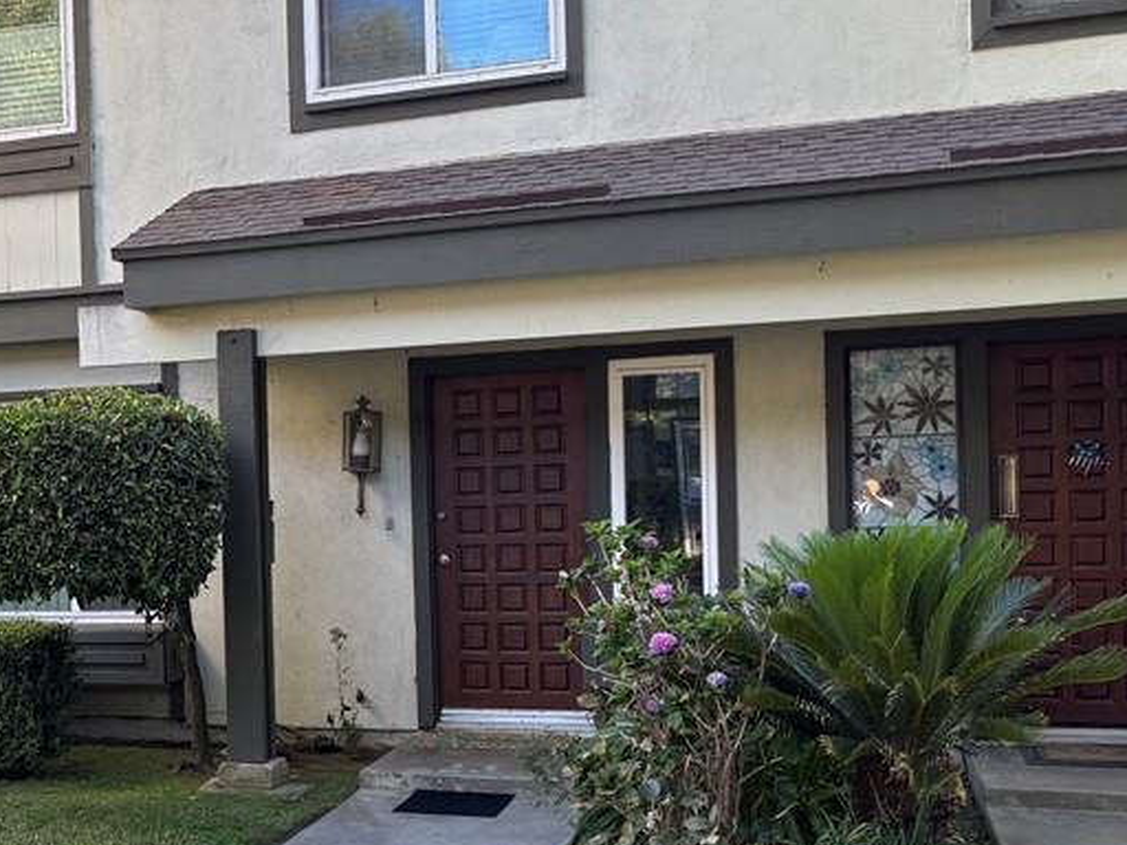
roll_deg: +1.6
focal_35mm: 52
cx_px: 128
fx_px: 1693
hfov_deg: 34.9
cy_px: 526
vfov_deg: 27.9
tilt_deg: -0.4
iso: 40
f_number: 1.6
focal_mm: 5.96
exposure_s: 1/121
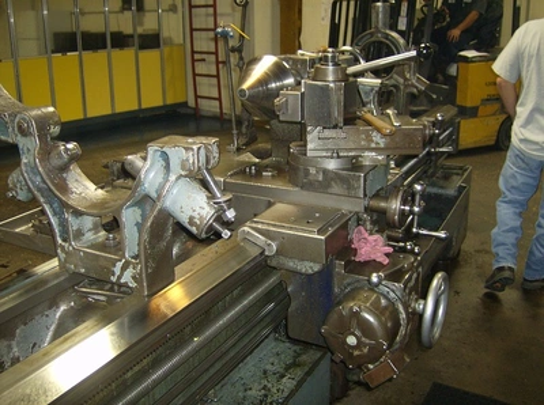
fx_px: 564
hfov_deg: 51.5
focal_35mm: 36
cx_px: 272
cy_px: 202
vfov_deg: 39.5
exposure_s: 1/60
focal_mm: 6
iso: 200
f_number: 2.8
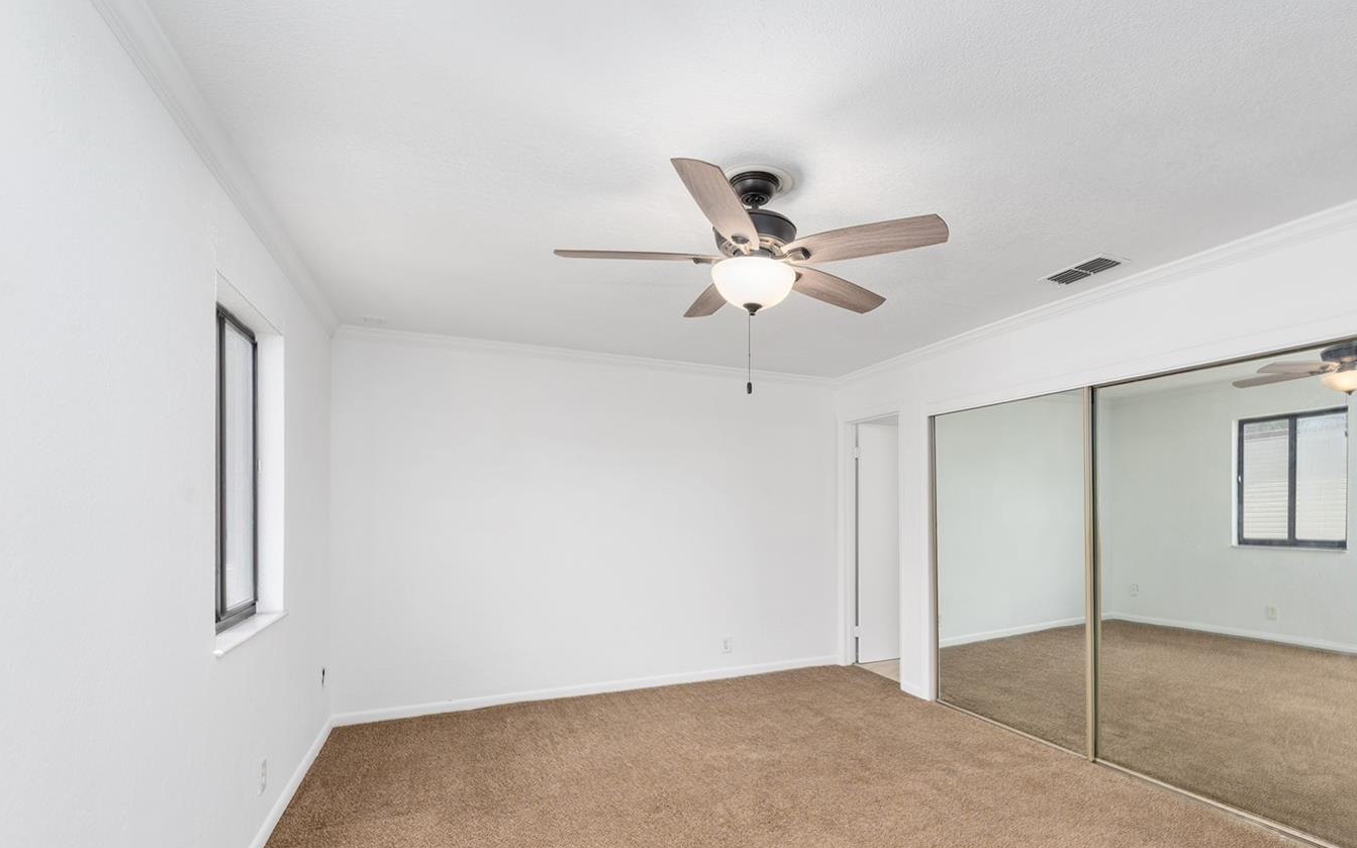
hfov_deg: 93.6
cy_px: 491
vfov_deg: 67.6
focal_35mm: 17
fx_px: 629
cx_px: 783
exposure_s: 1/3
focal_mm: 14
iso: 200
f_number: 8
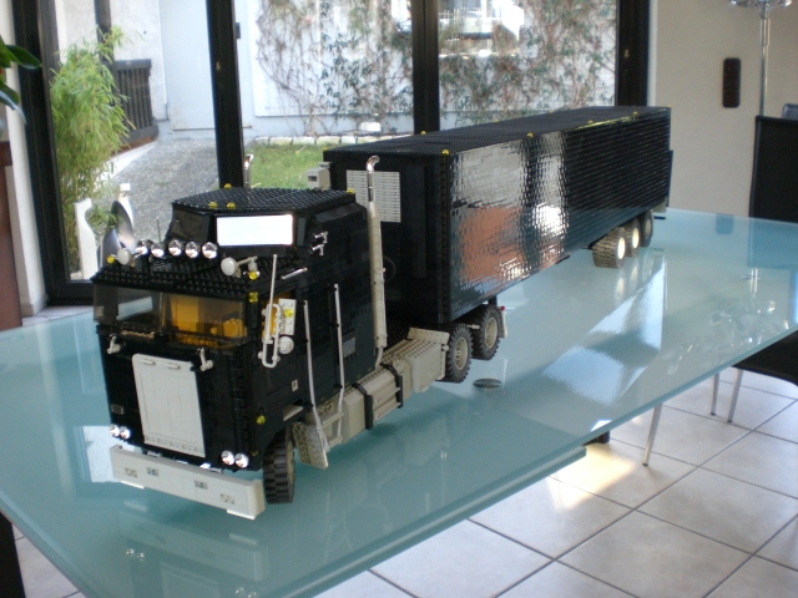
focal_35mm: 38
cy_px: 299
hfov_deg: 49.0
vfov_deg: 37.7
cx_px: 399
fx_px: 876
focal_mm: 6.3
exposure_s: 1/60
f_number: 3.1
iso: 200
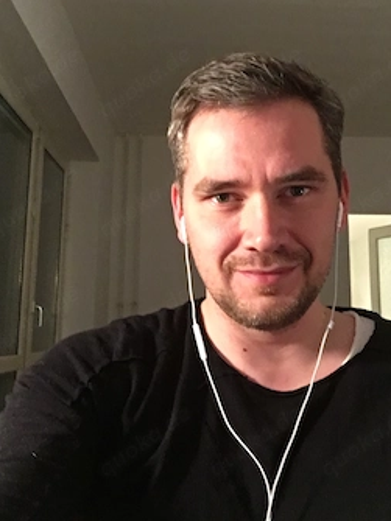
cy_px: 224
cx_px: 195
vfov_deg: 50.0
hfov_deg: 38.6
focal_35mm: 37
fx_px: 558
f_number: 2.2
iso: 320
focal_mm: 2.65
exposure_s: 1/20
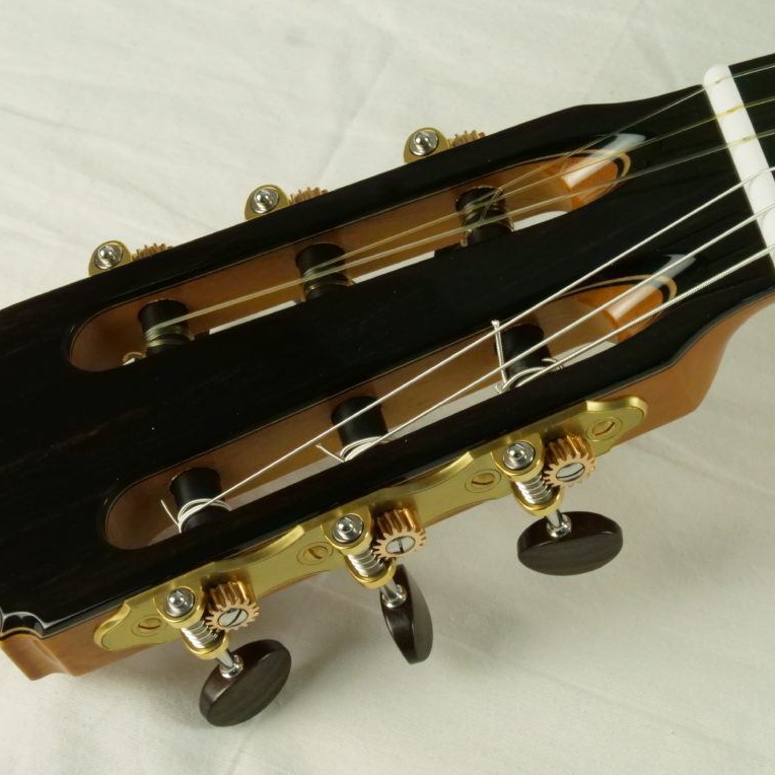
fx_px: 2938
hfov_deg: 15.0
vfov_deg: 15.0
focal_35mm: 116
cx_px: 398
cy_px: 374
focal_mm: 47
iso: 3200
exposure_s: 1/50
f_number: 18
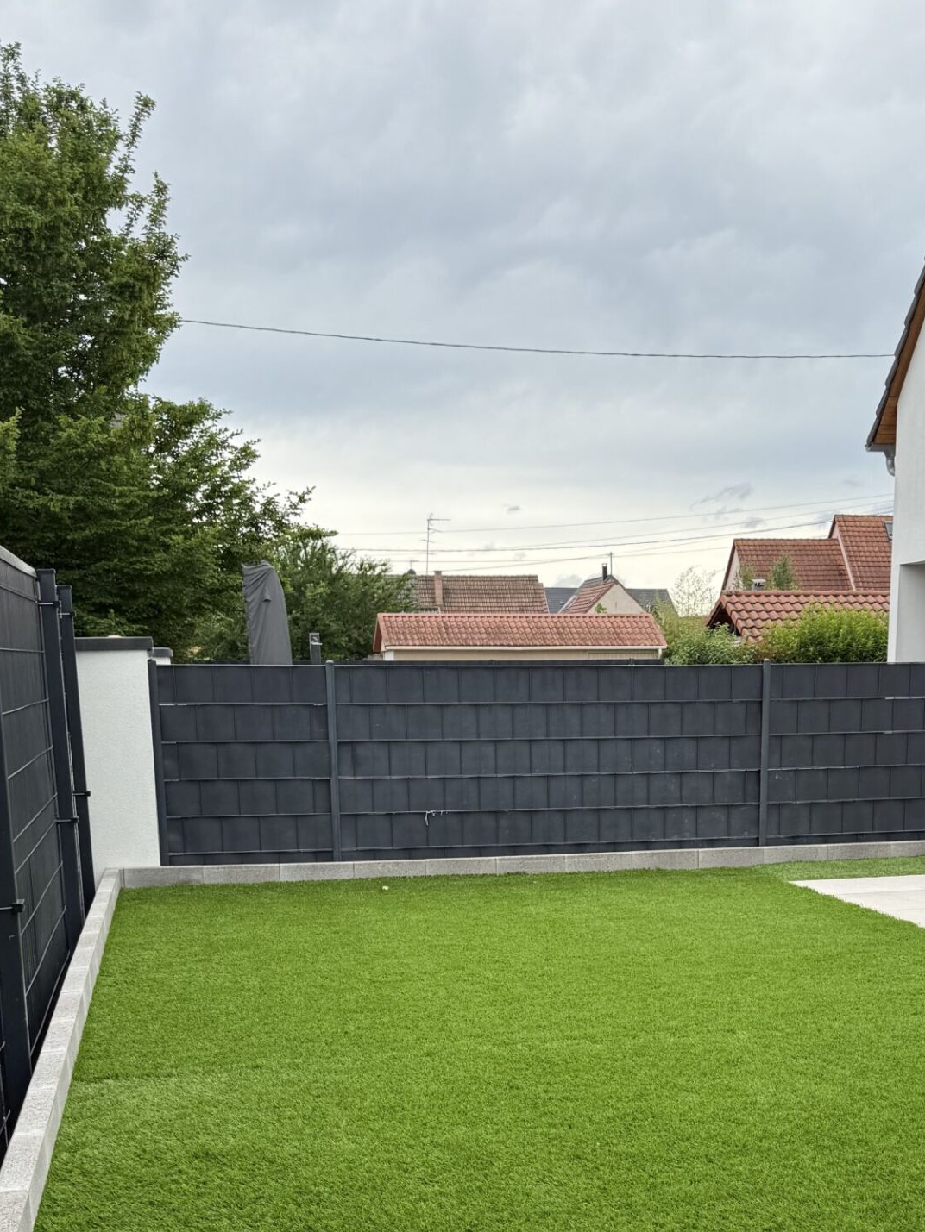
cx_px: 569
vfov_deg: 42.1
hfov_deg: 33.5
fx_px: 1532
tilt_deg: -8.0
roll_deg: -0.9
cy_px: 966
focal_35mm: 43
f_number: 1.78
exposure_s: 1/1653
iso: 80
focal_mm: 6.76
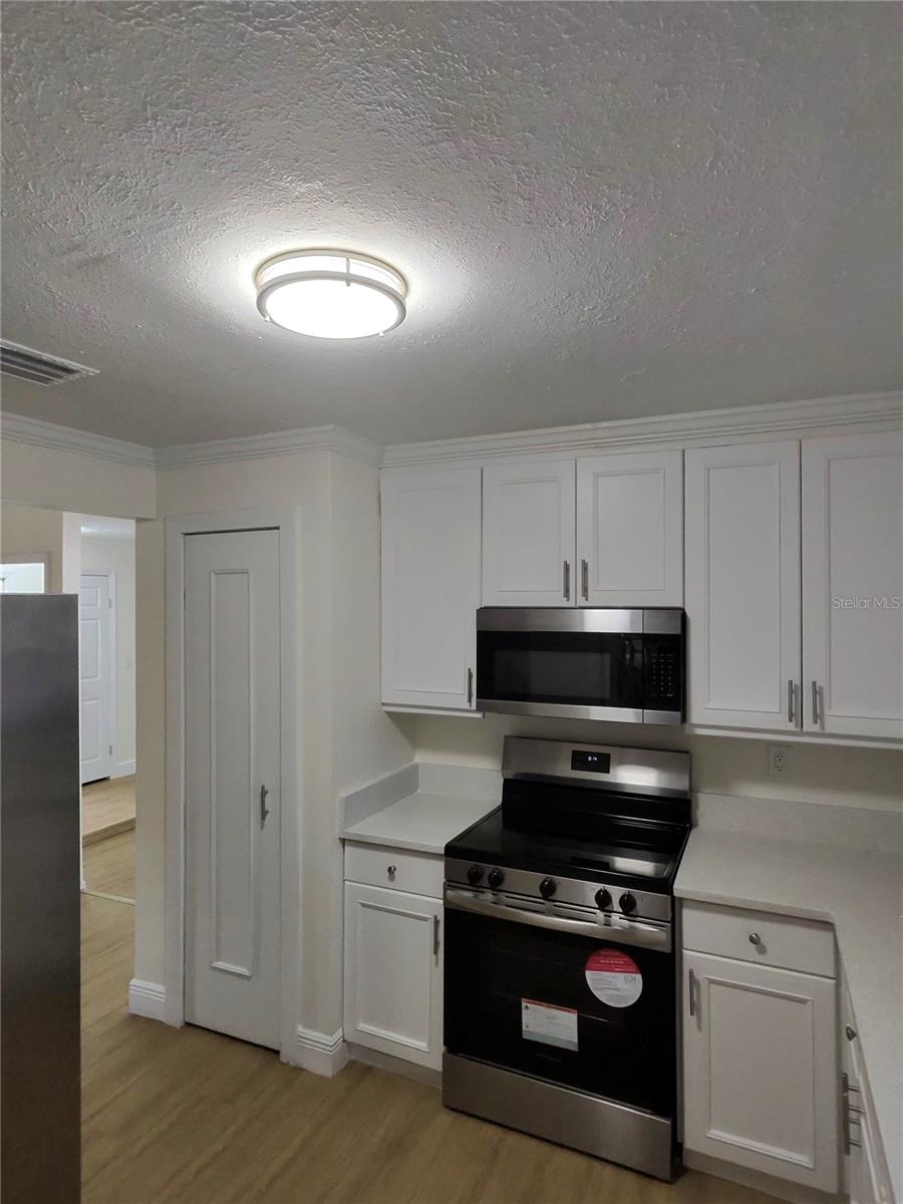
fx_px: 452
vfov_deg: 106.2
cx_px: 452
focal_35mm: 13
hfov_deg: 89.9
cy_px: 602
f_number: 2.2
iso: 96
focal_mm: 2.24
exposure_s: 1/59.9
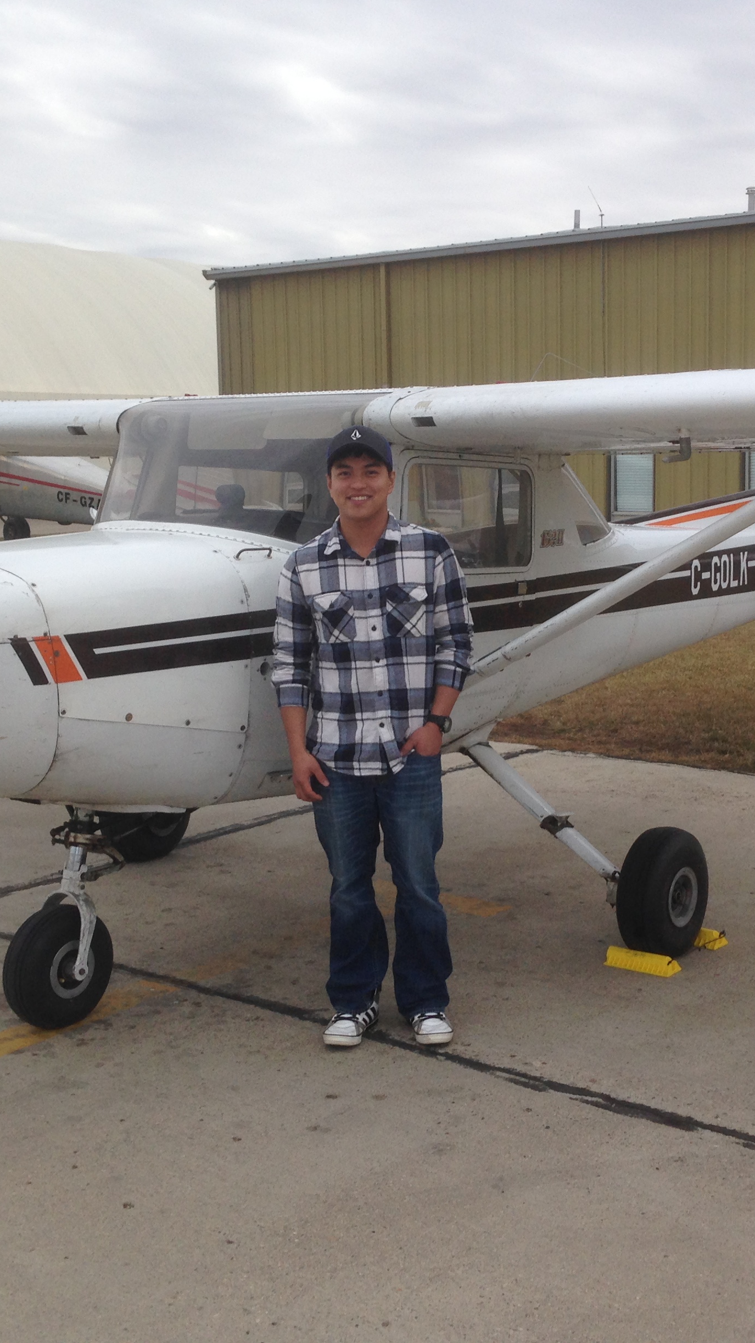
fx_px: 1709
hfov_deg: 24.9
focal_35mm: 48
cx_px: 455
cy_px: 671
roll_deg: +0.3
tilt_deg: -7.4
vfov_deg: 42.9
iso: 50
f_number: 2.4
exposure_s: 1/170
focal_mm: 4.12
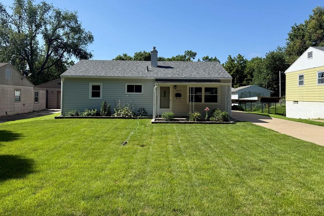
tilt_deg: +1.0
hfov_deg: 69.4
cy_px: 90
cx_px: 161
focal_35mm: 26
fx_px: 234
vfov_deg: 49.3
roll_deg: -0.4
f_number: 1.78
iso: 80
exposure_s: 1/4167
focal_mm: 6.76
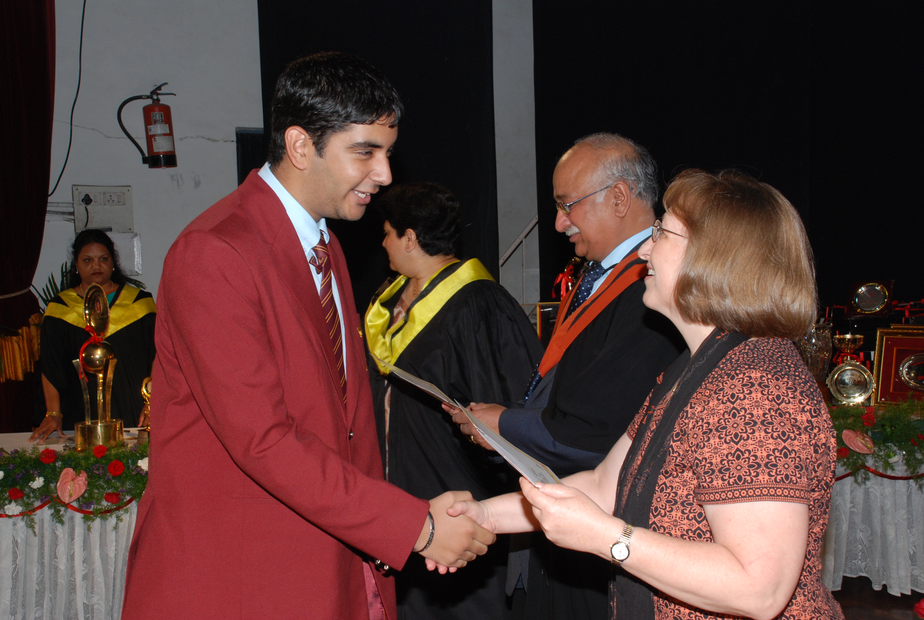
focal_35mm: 46
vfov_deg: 29.1
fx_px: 1196
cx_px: 462
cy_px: 310
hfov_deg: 42.2
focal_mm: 31
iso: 400
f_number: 10
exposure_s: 1/60
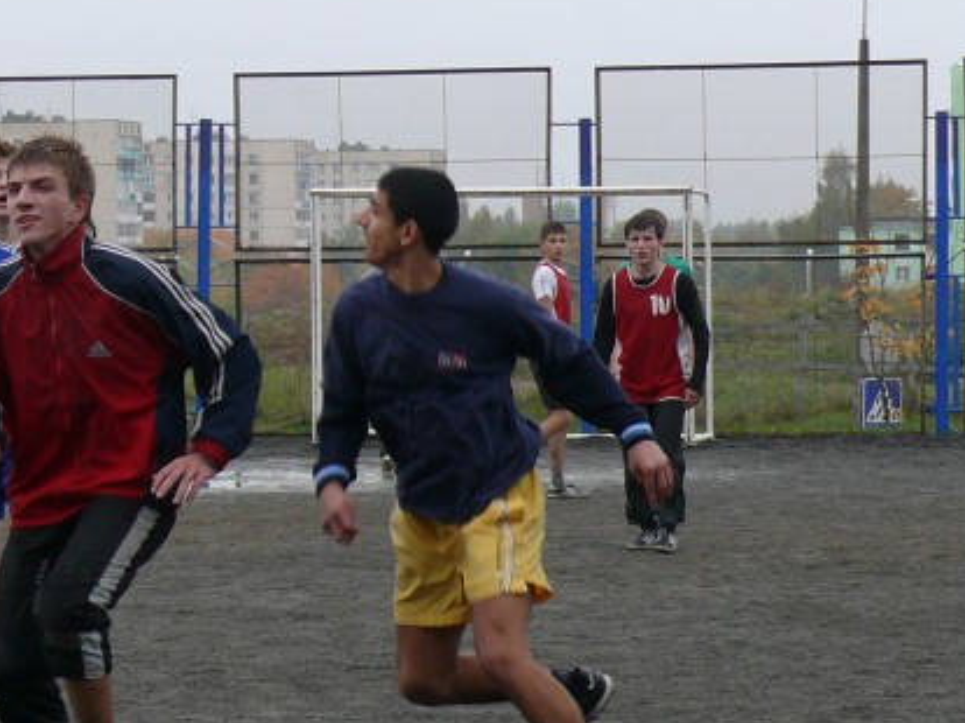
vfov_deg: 8.1
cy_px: 413
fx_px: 5126
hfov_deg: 10.7
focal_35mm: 184
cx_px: 324
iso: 100
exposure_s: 1/125
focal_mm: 14.6
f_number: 4
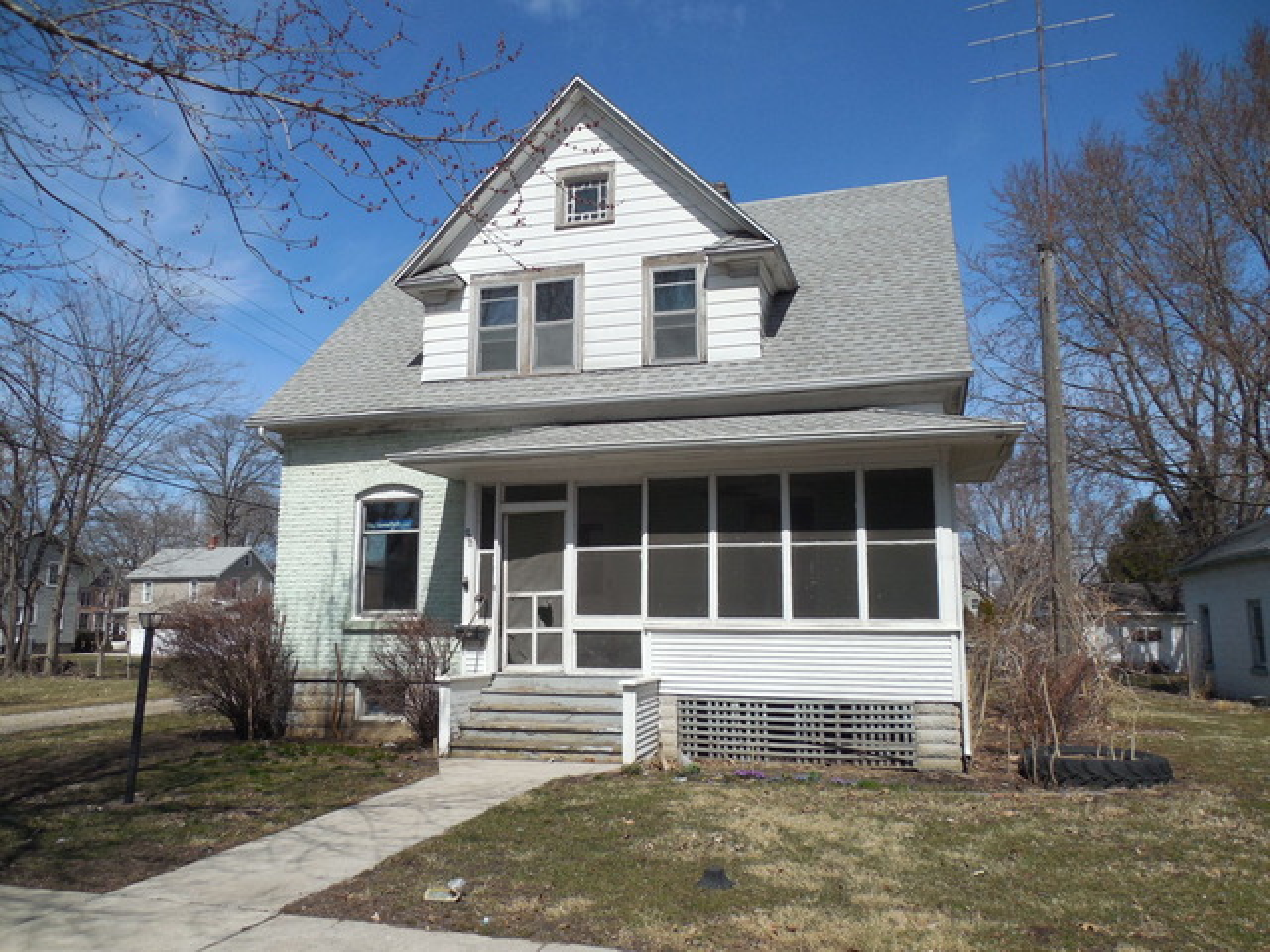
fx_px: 917
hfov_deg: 69.4
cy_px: 476
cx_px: 635
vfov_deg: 54.9
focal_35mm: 25
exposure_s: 1/640
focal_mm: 4.5
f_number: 6.6
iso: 125
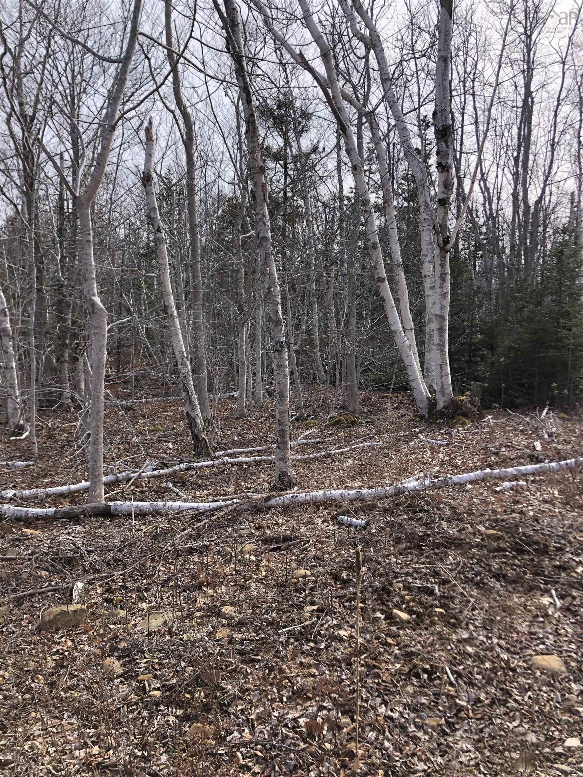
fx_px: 629
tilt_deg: -3.8
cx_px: 292
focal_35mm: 28
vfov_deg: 63.4
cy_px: 388
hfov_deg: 49.7
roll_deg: -1.8
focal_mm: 3.99
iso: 20
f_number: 1.8
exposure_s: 1/906
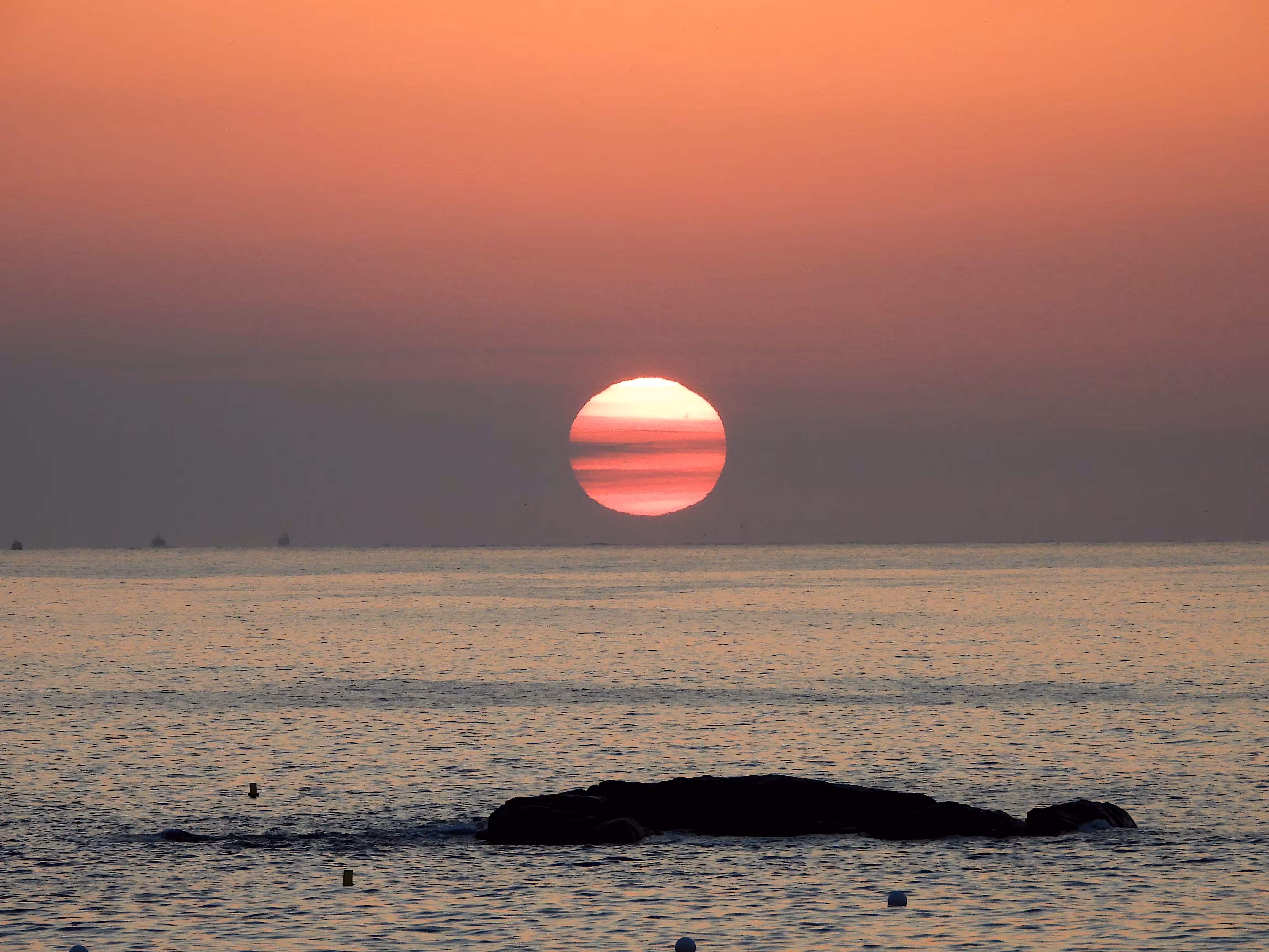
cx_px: 634
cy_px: 476
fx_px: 17120
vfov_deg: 3.2
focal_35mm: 467
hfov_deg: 4.2
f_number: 5
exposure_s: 1/250
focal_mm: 83.9
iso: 160
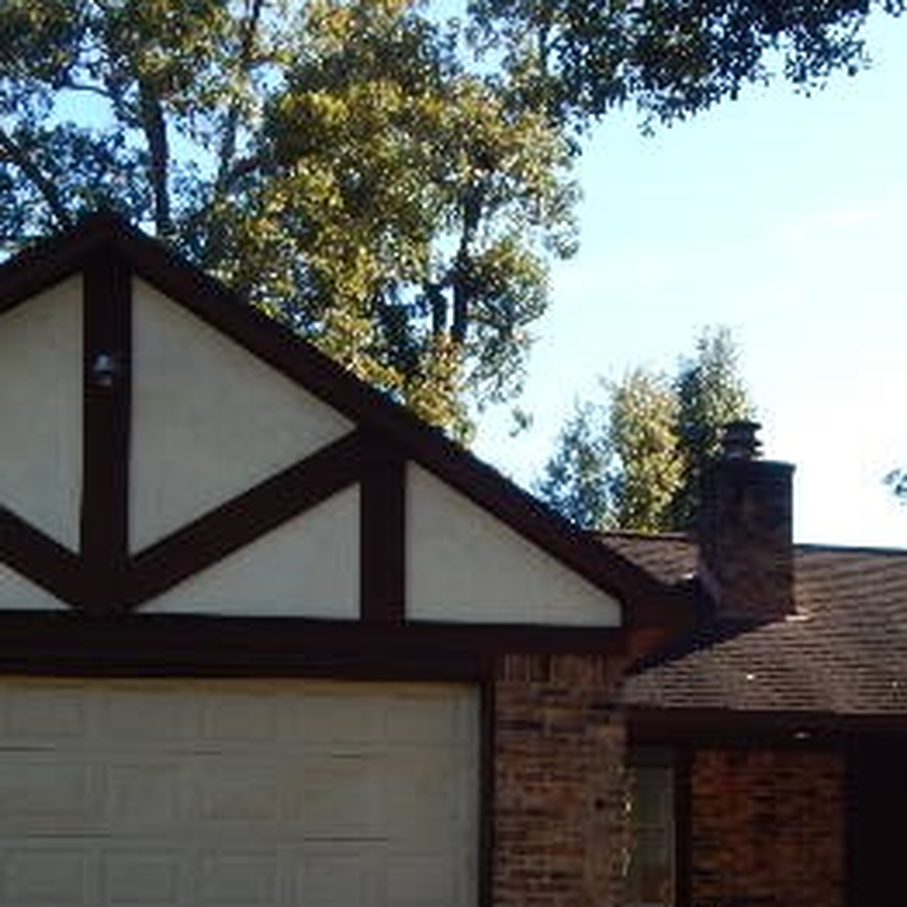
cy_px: 793
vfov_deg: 25.1
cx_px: 526
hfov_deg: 25.7
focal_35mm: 67
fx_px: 1986
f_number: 3.2
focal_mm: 5.6
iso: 125
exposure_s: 1/400
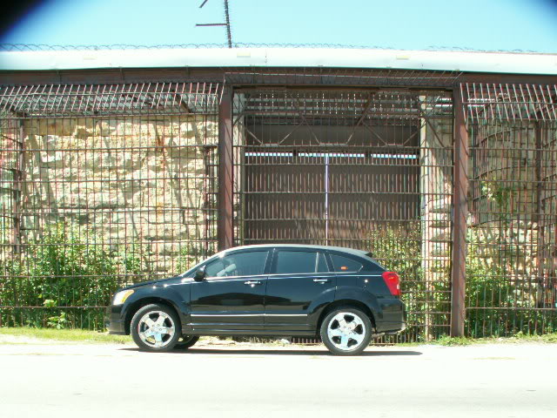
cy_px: 209
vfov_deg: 40.7
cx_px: 278
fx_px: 563
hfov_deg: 52.6
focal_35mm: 35
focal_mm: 5.86
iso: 50
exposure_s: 1/100
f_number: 5
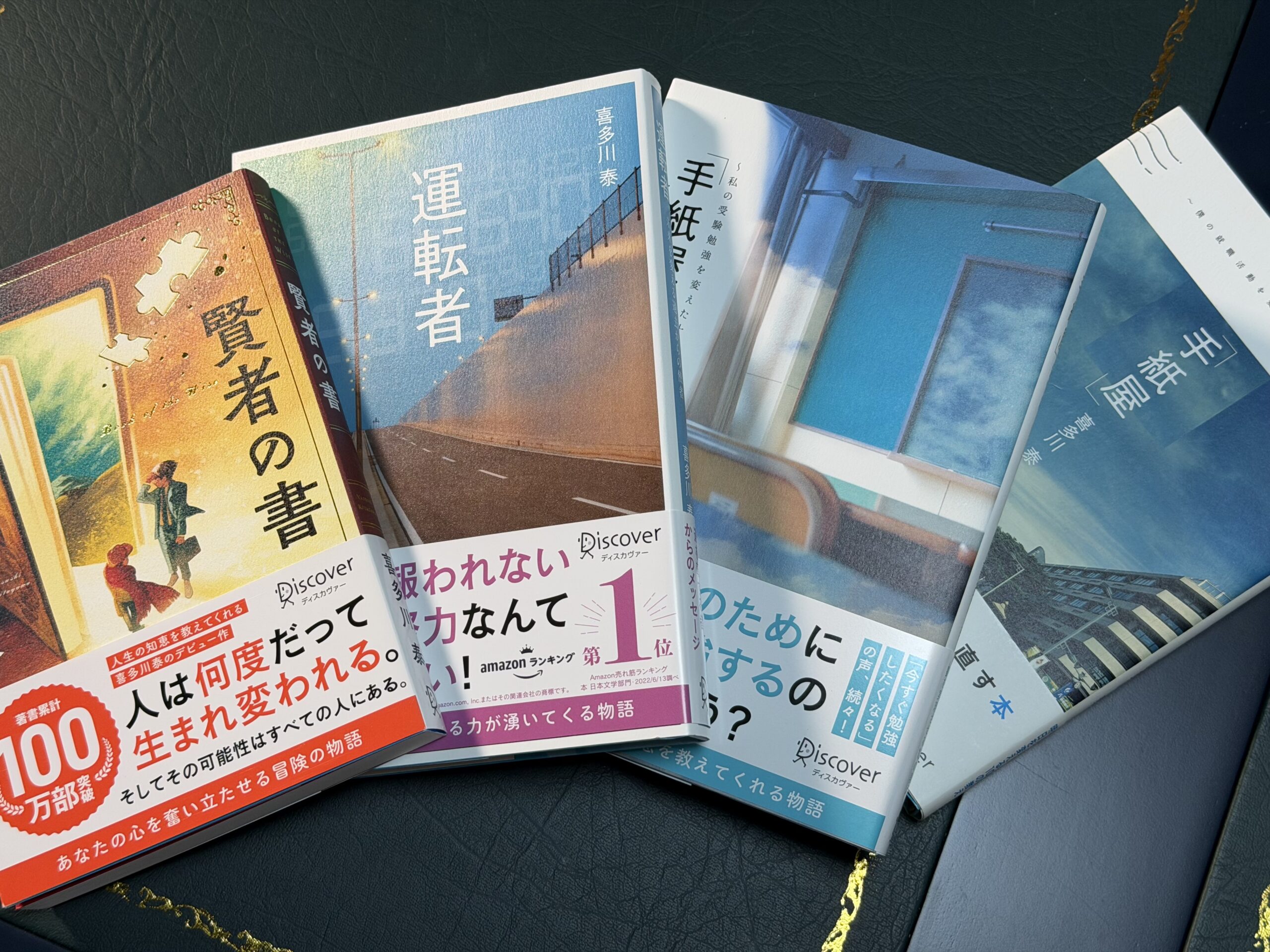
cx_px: 635
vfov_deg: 30.3
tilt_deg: -74.8
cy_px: 476
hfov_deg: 39.7
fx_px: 1761
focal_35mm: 48
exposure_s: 1/121
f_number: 1.78
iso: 80
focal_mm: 6.76
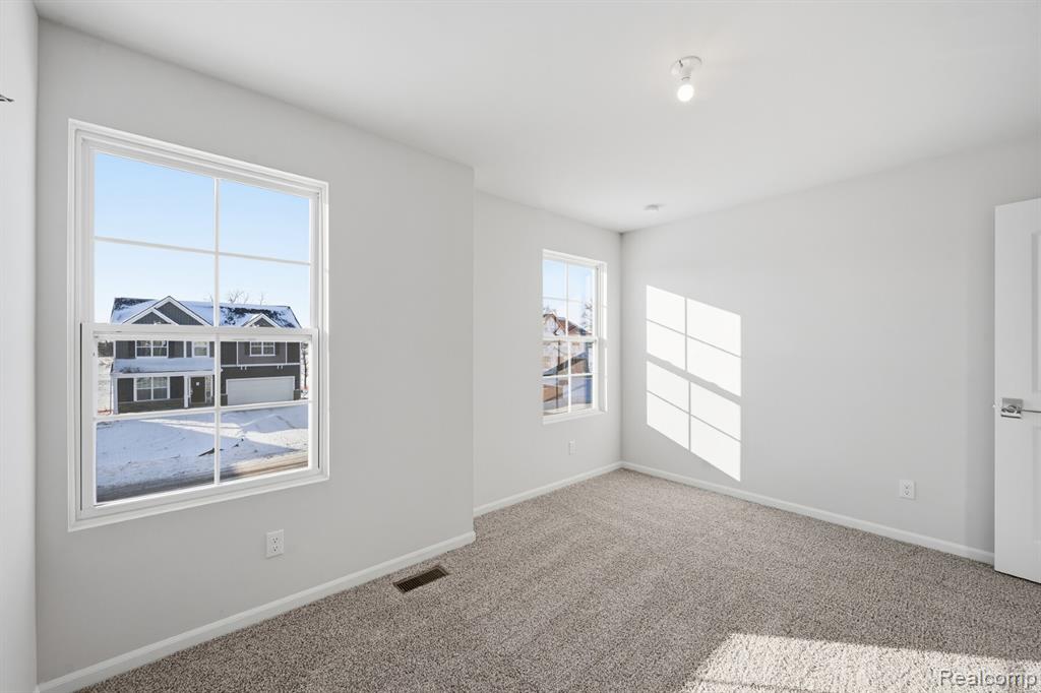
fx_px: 405
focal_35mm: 14
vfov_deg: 81.2
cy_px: 346
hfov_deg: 104.3
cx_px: 520
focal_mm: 14
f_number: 9
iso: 50
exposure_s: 1/200
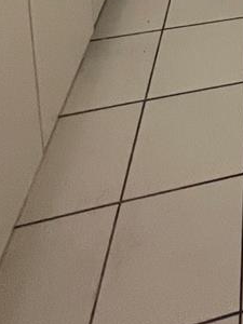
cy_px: -276
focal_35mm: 52
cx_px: 414
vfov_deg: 21.4
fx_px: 487
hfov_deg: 21.0
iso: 160
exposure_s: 1/60
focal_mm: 1.57
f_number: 1.8
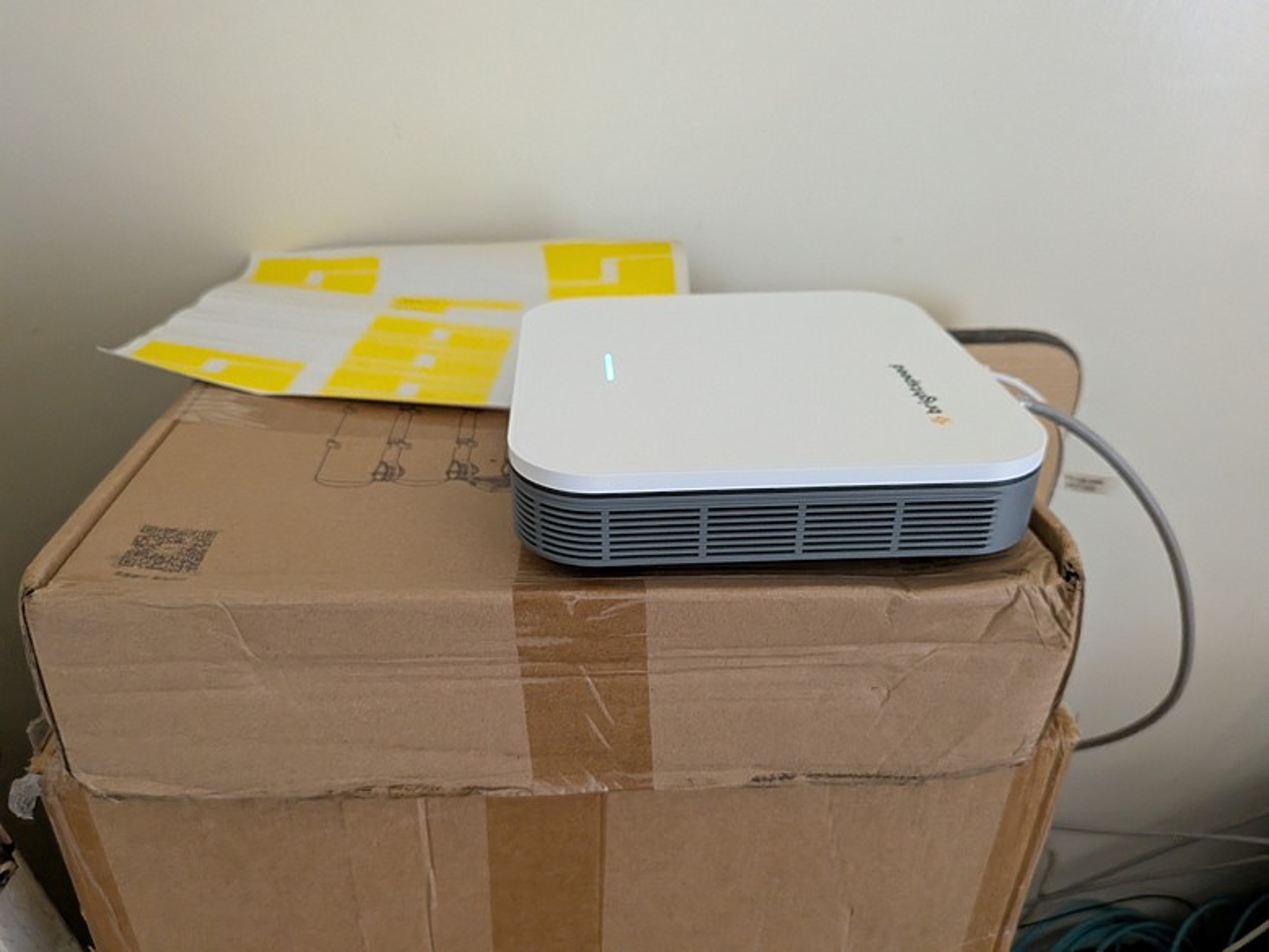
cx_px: 634
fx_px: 880
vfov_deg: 56.8
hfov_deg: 71.6
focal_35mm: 24
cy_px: 476
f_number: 1.7
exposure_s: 1/54.8
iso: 1134
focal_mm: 4.53
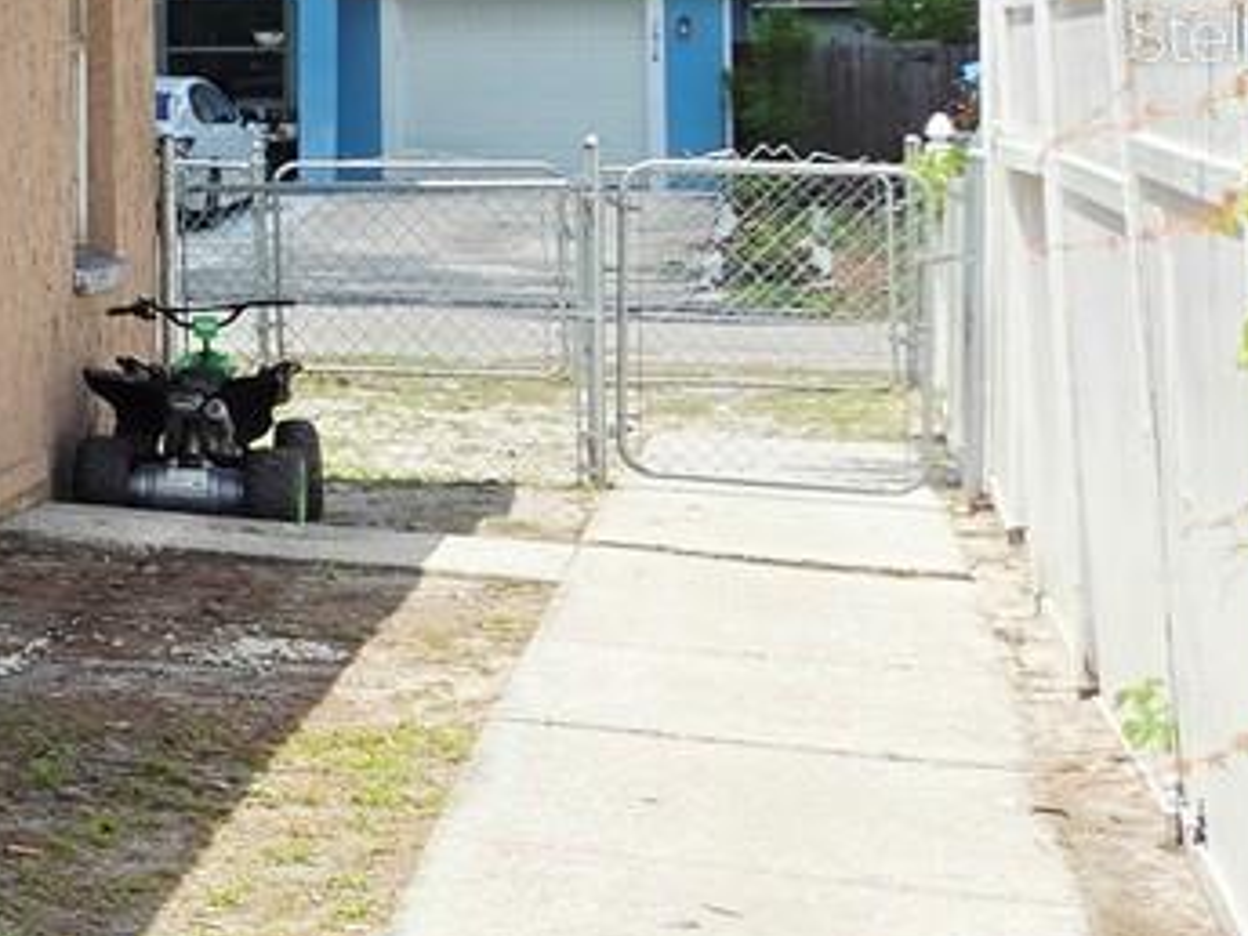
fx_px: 3858
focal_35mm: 107
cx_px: -1433
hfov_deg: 14.4
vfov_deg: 13.7
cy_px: 33
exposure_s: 1/1505
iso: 25
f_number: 1.8
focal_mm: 5.4
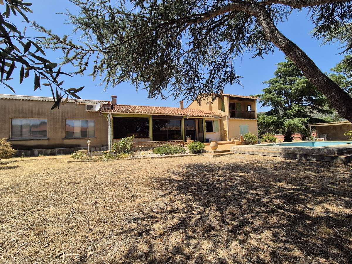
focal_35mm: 13
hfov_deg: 106.2
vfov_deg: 89.9
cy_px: 132
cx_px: 176
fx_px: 132
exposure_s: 1/1512
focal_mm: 2.2
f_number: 2.2
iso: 50
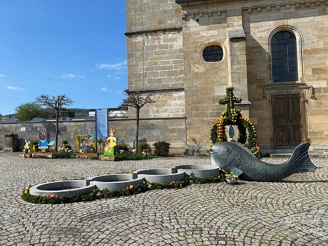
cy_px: 123
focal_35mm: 26
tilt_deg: +3.1
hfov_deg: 67.3
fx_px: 246
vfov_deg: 53.1
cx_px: 164
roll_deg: +1.0
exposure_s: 1/2817
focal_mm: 4.25
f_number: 1.8
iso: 32
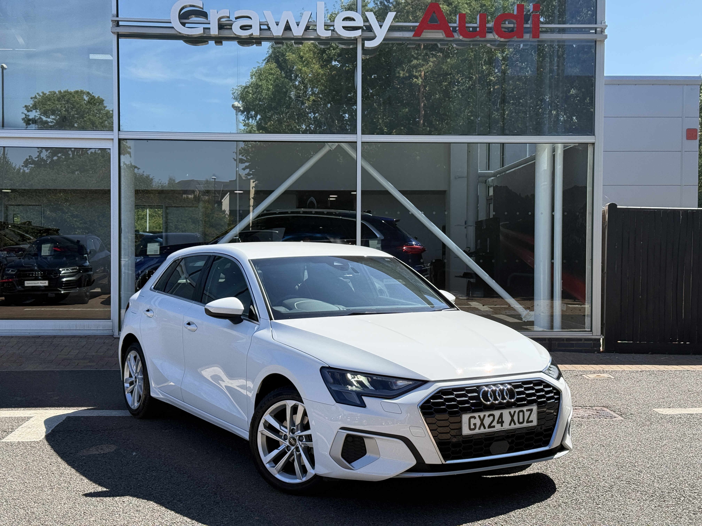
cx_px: 351
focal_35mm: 48
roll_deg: +0.2
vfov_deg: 30.3
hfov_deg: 39.7
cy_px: 263
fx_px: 973
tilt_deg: -1.3
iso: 100
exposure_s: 1/3096
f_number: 1.78
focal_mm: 6.76
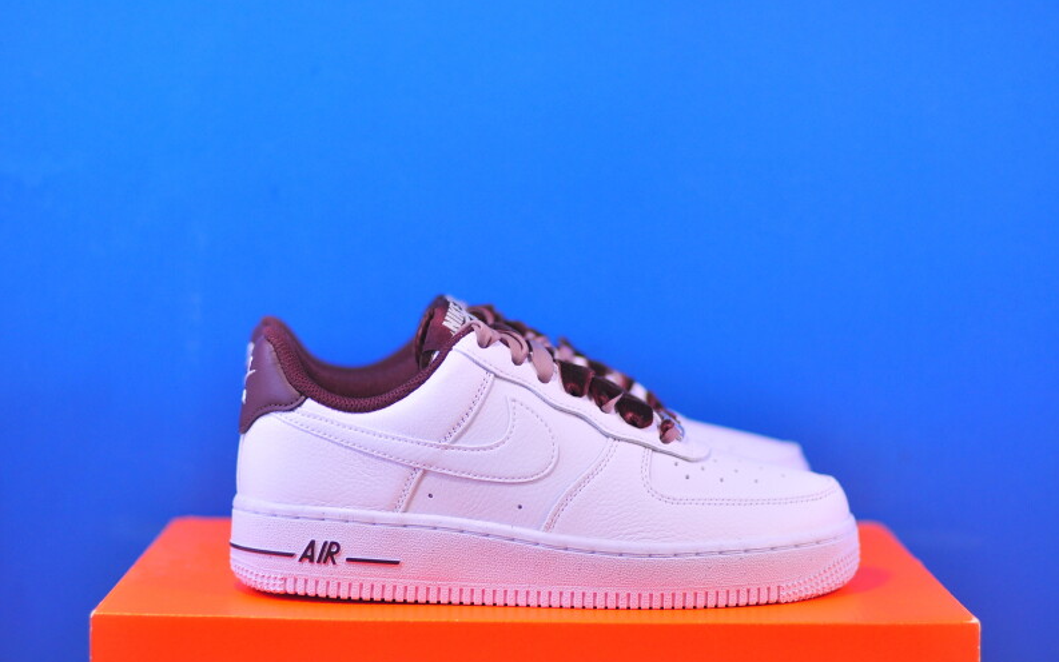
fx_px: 2223
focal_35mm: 77
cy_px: 332
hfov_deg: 26.8
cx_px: 533
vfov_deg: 16.9
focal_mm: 50
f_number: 2
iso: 250
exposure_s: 1/320
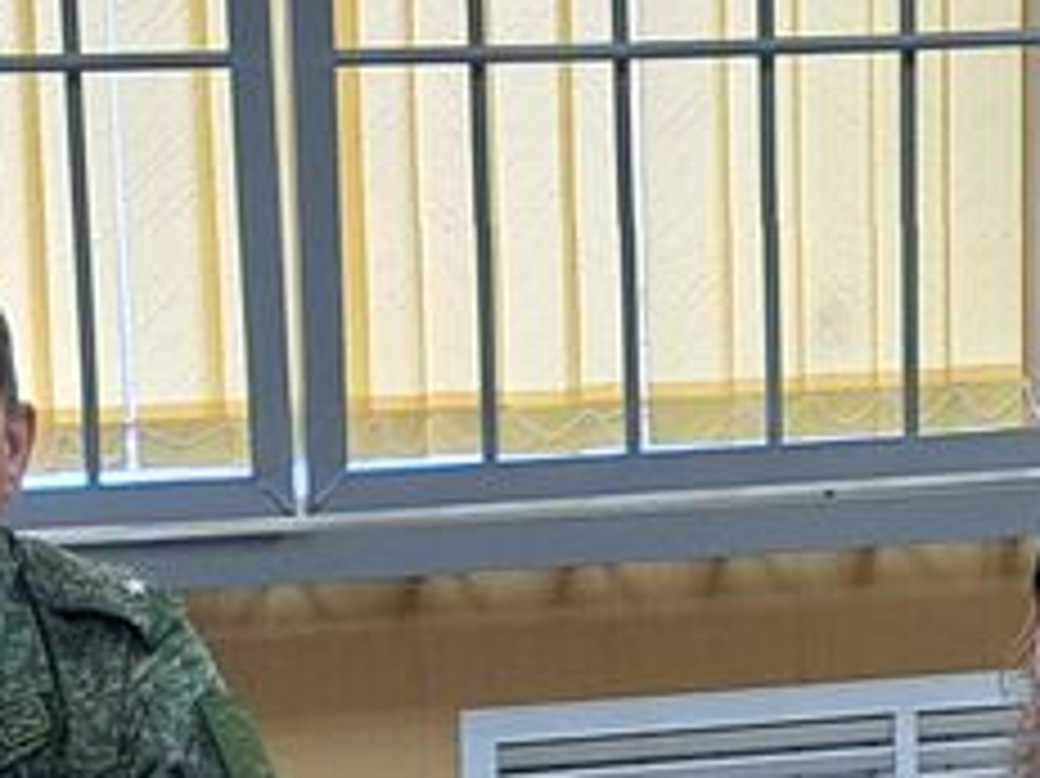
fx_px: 2492
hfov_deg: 23.2
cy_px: 580
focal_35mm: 83
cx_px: 189
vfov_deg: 17.7
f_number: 1.8
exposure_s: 1/50
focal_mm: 5.23
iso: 100
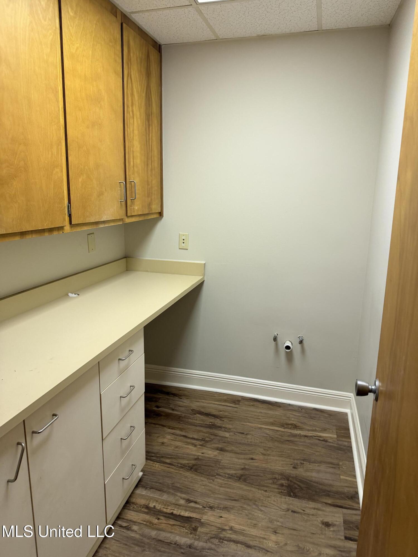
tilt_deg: -12.0
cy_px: 278
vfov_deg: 71.6
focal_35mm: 24
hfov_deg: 56.8
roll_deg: -0.1
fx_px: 386
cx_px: 209
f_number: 1.78
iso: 200
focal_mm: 6.76
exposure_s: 1/121
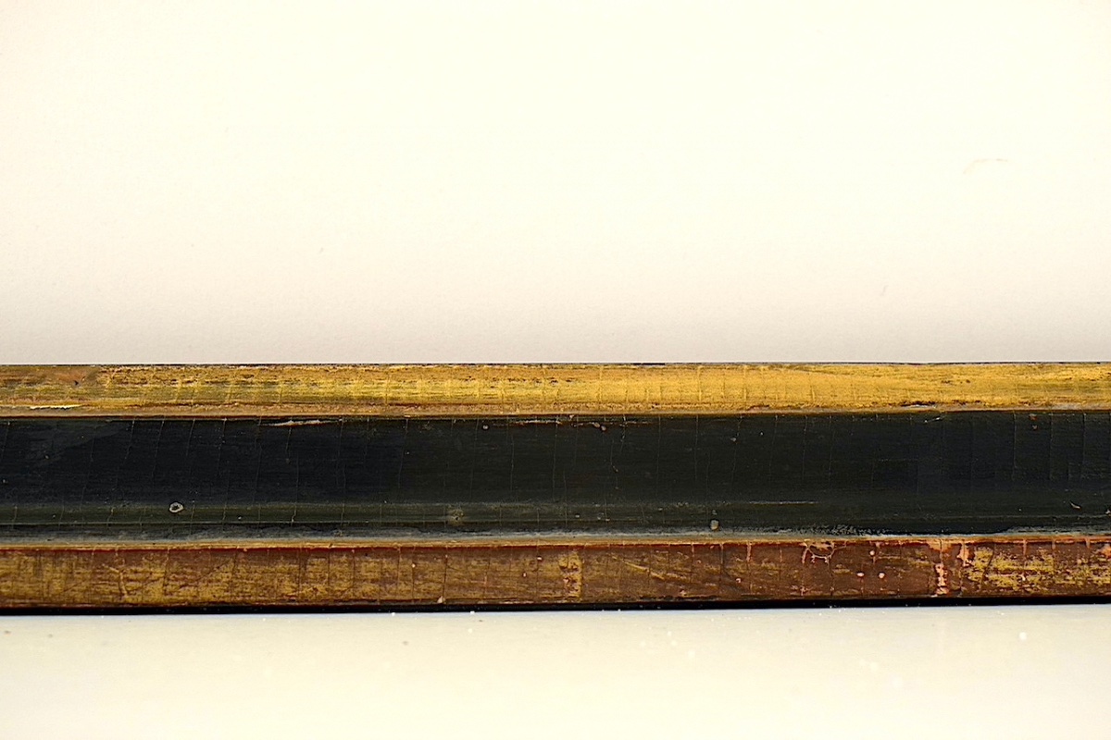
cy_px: 370
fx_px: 1481
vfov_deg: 28.1
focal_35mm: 48
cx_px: 556
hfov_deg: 41.1
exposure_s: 1/125
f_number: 7.1
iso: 400
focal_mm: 32
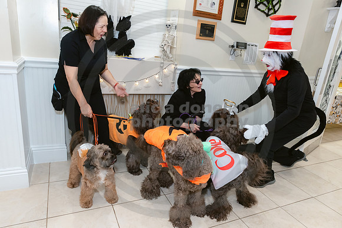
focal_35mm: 24
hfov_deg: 73.7
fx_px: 228
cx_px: 171
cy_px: 114
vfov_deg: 53.2
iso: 2500
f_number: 9
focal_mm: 24
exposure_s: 1/60
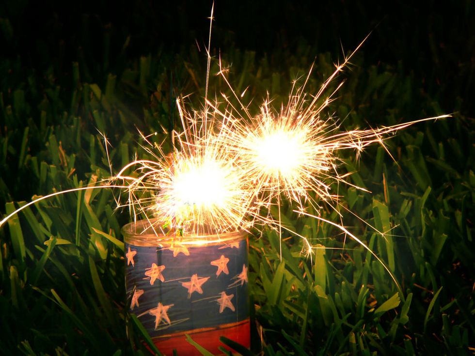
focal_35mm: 432
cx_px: 238
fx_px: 5928
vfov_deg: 3.4
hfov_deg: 4.6
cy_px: 178
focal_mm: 72
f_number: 4
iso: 100
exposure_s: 1/4
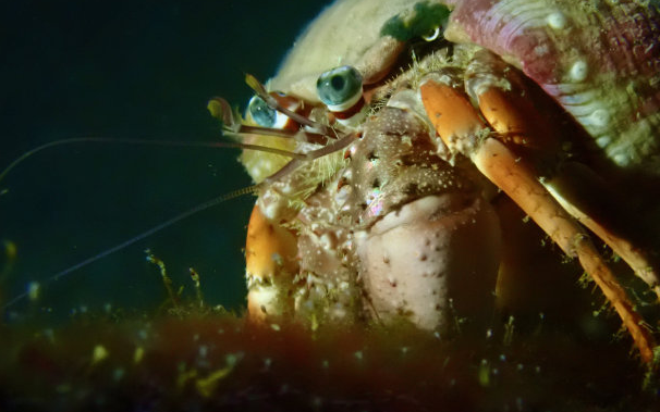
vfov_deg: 12.2
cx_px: 331
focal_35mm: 107
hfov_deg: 19.5
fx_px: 1925
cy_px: 165
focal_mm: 18
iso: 1600
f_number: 6.3
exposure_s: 1/100
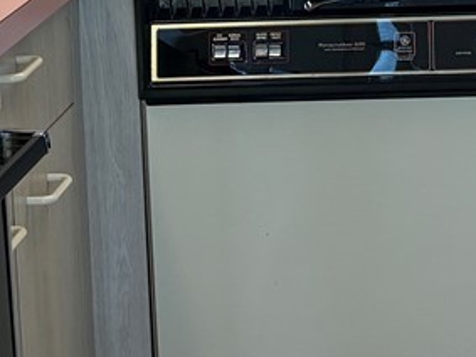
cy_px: -234
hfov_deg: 13.3
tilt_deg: -5.3
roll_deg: +2.9
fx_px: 2021
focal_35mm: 147
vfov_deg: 9.7
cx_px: 444
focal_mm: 5.96
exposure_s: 1/228
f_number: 1.6
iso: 80
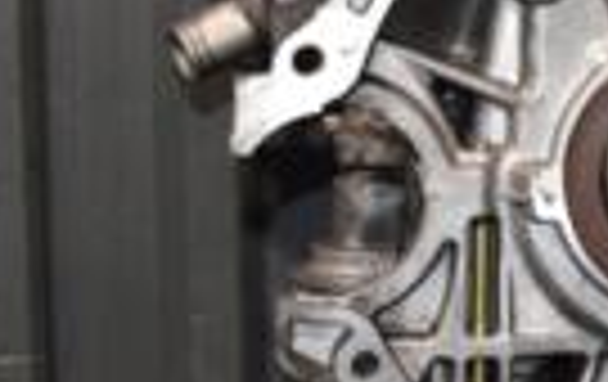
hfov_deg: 14.3
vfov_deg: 9.1
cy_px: -117
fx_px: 2362
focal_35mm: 142
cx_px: 712
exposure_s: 1/60
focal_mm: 21
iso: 800
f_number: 5
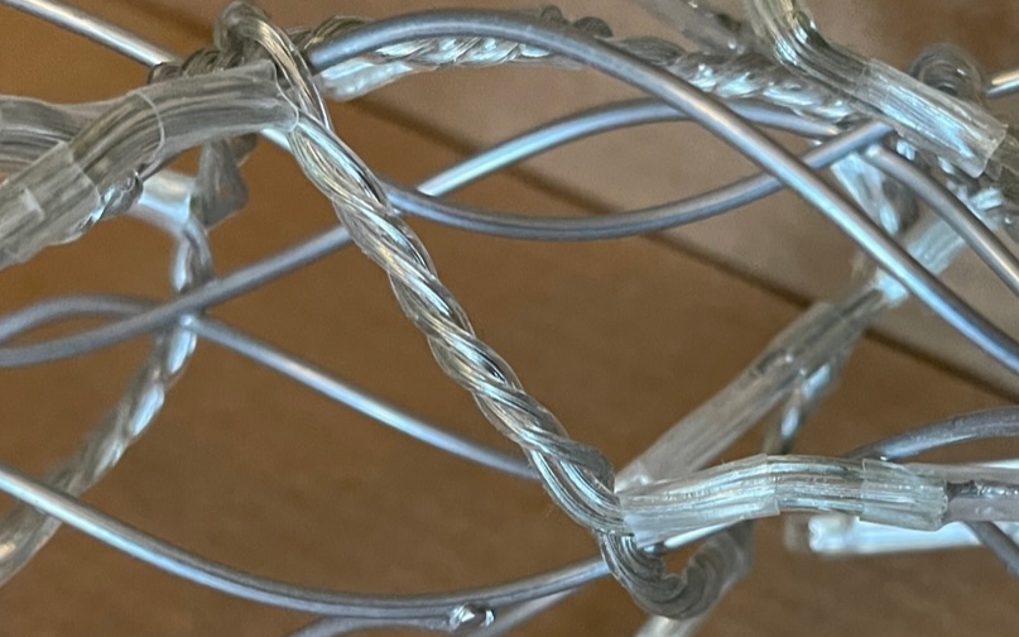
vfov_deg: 18.3
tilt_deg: -51.5
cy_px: 551
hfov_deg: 29.0
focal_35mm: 70
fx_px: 1944
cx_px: 729
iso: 500
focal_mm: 5.1
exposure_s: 1/33
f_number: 1.6
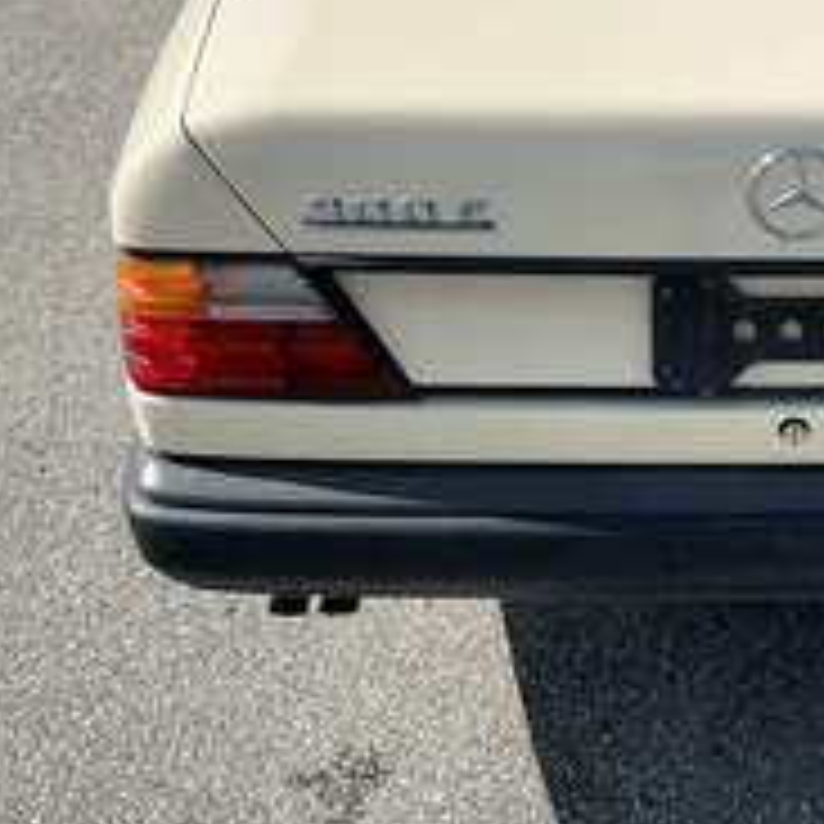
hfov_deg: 30.4
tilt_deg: -27.0
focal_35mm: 54
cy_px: 279
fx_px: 1454
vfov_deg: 31.4
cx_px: 729
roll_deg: +0.5
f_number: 1.8
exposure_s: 1/2320
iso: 25
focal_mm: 3
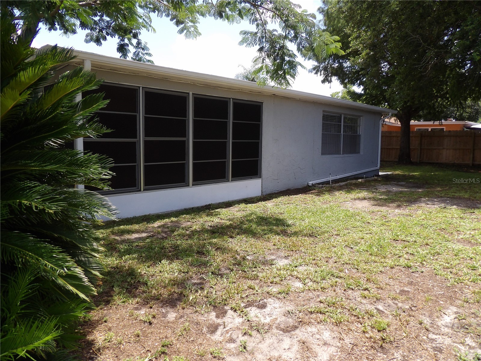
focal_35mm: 24
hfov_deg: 71.6
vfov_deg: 56.8
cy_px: 180
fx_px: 333
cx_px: 240
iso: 100
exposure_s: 1/476
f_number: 3.2
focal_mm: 4.3
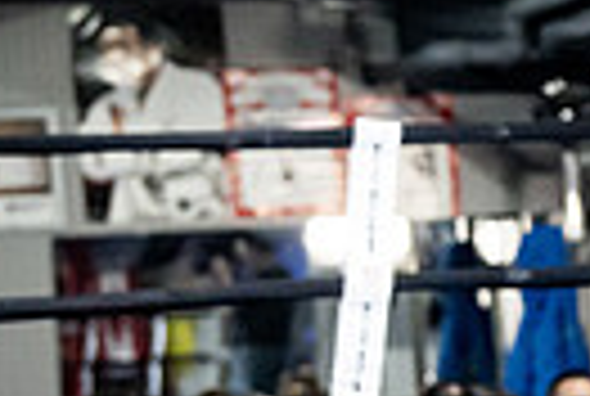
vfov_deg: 7.3
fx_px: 3121
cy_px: 187
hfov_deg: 9.8
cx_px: 1275
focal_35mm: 190
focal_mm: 43
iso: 10000
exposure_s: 1/1000
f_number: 2.8
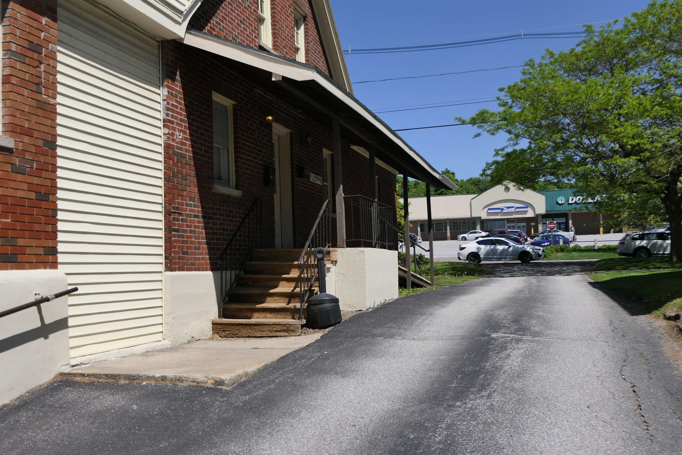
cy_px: 228
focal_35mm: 38
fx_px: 720
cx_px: 341
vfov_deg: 35.1
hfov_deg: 50.7
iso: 125
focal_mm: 13.2
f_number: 4
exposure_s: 1/1600
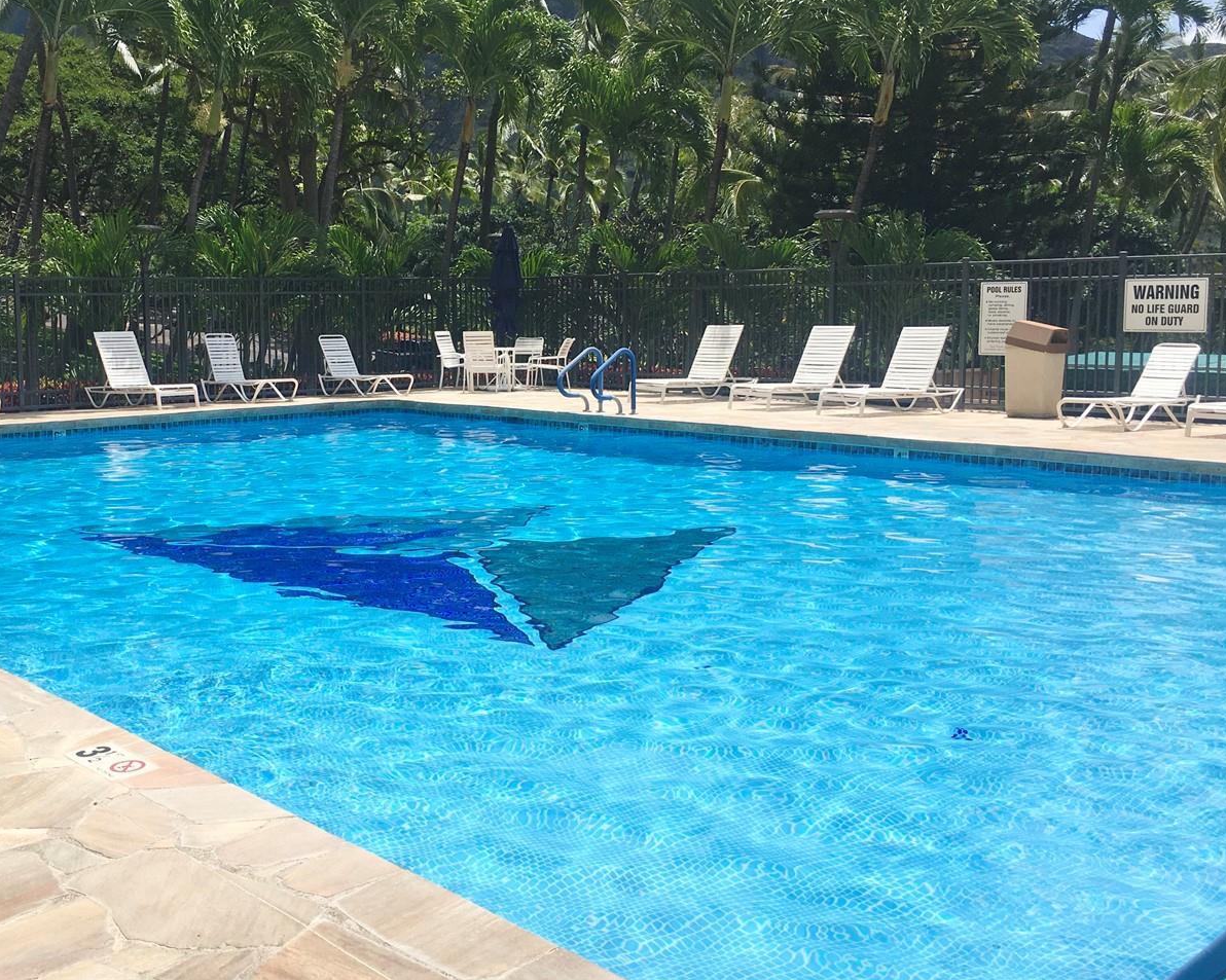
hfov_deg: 47.3
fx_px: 1378
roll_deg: +1.2
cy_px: 463
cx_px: 425
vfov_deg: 39.1
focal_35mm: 38
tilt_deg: -4.8
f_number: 2.2
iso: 25
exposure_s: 1/2198
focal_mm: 4.15
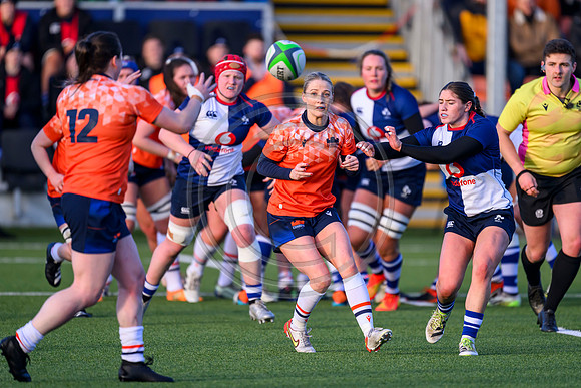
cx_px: 290
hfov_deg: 3.7
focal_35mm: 560
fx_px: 9039
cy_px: 194
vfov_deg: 2.5
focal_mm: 560
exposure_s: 1/1600
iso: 1250
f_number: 4
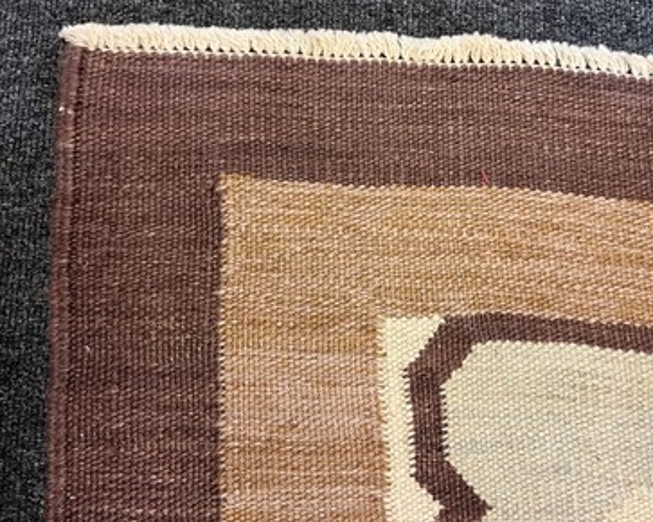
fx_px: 541
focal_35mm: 28
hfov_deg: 62.2
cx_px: 345
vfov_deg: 51.5
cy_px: 263
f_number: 1.6
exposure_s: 1/50
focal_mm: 5.1
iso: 200
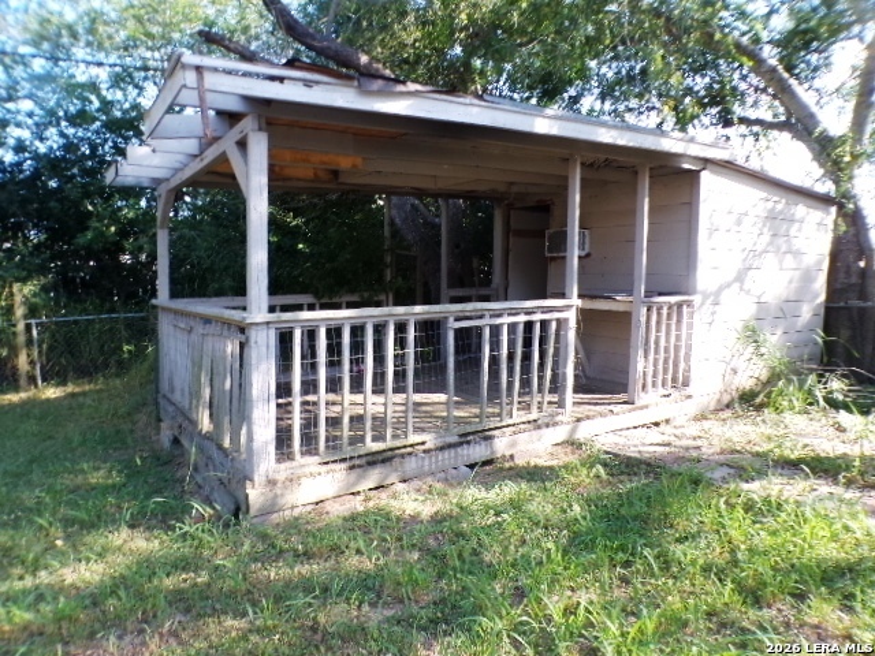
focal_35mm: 24
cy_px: 328
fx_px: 607
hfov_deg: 71.6
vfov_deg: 56.8
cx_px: 438
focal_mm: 4.3
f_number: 4.4
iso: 100
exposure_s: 1/50
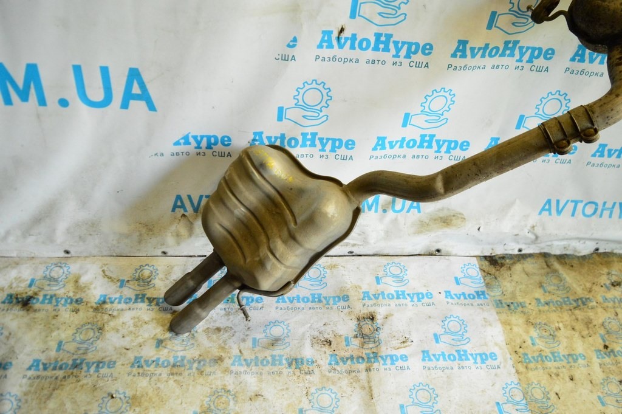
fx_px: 518
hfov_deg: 62.0
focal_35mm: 30
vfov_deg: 43.5
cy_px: 207
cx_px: 311
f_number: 4
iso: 3200
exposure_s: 1/320
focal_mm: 20
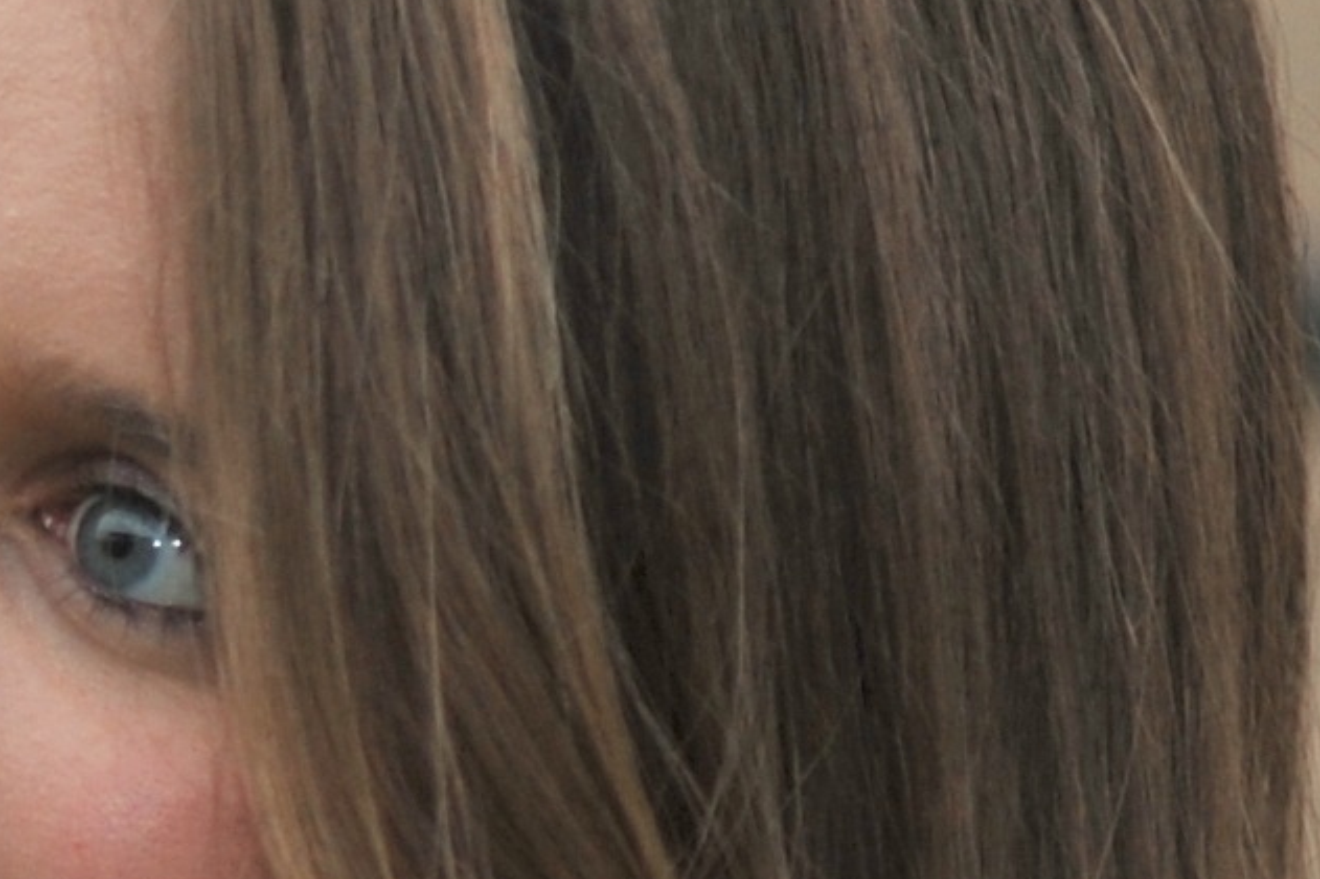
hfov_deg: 3.5
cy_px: 1530
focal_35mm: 573
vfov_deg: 2.4
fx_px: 20998
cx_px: -1971
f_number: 1.8
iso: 500
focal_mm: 85
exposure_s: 1/200
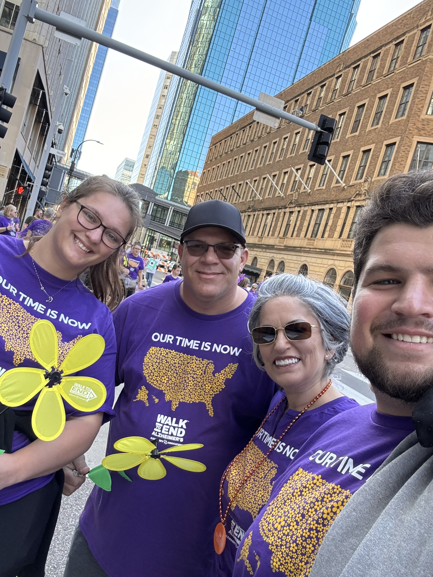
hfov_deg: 46.8
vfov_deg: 60.0
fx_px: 500
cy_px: 288
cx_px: 216
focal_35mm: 30
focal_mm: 2.69
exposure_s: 1/121
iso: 64
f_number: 1.9
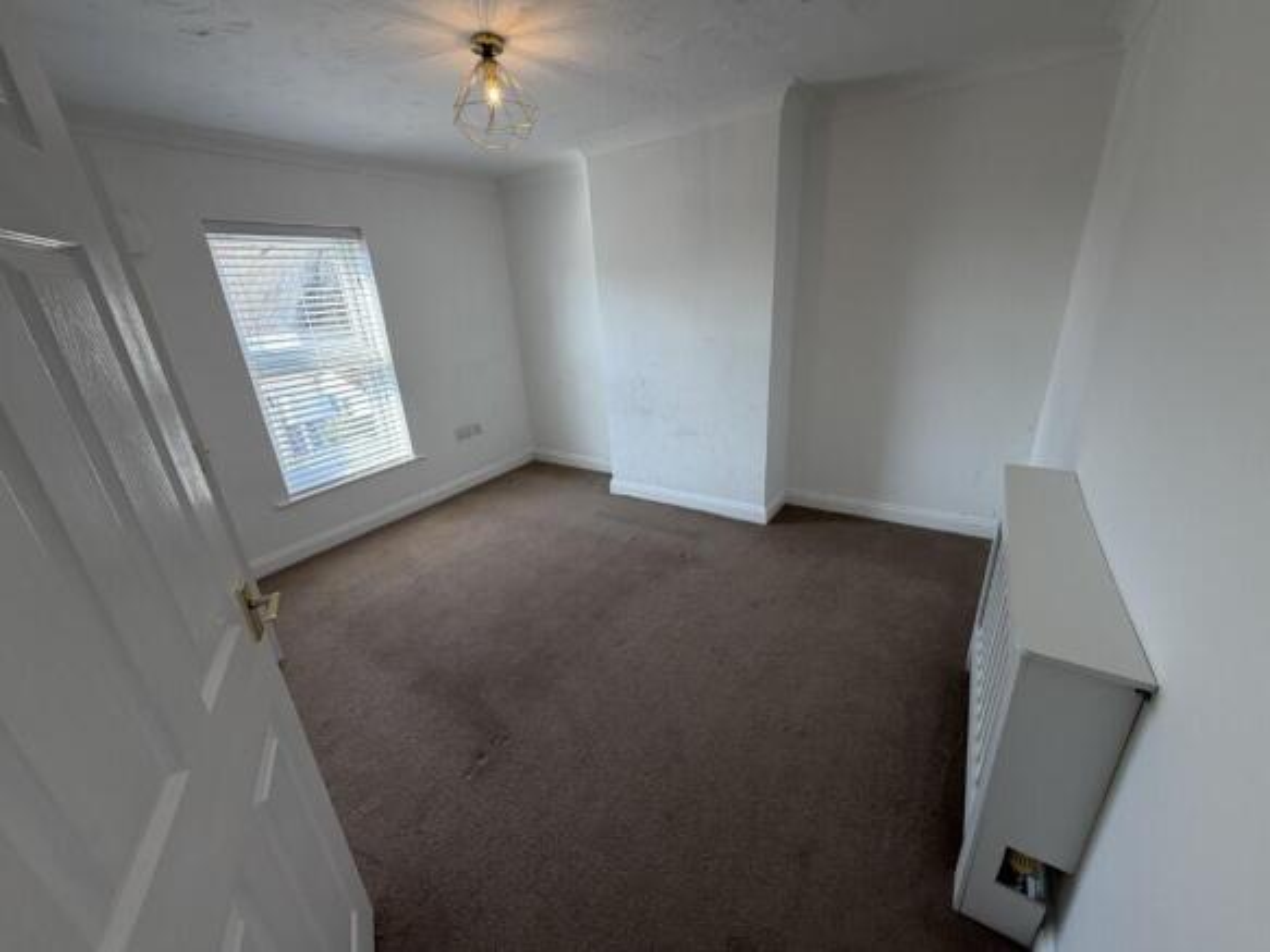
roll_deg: +3.7
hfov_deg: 102.1
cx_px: 635
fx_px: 514
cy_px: 476
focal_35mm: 14
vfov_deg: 85.7
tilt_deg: -20.4
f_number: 2.2
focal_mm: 2.22
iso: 80
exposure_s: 1/100
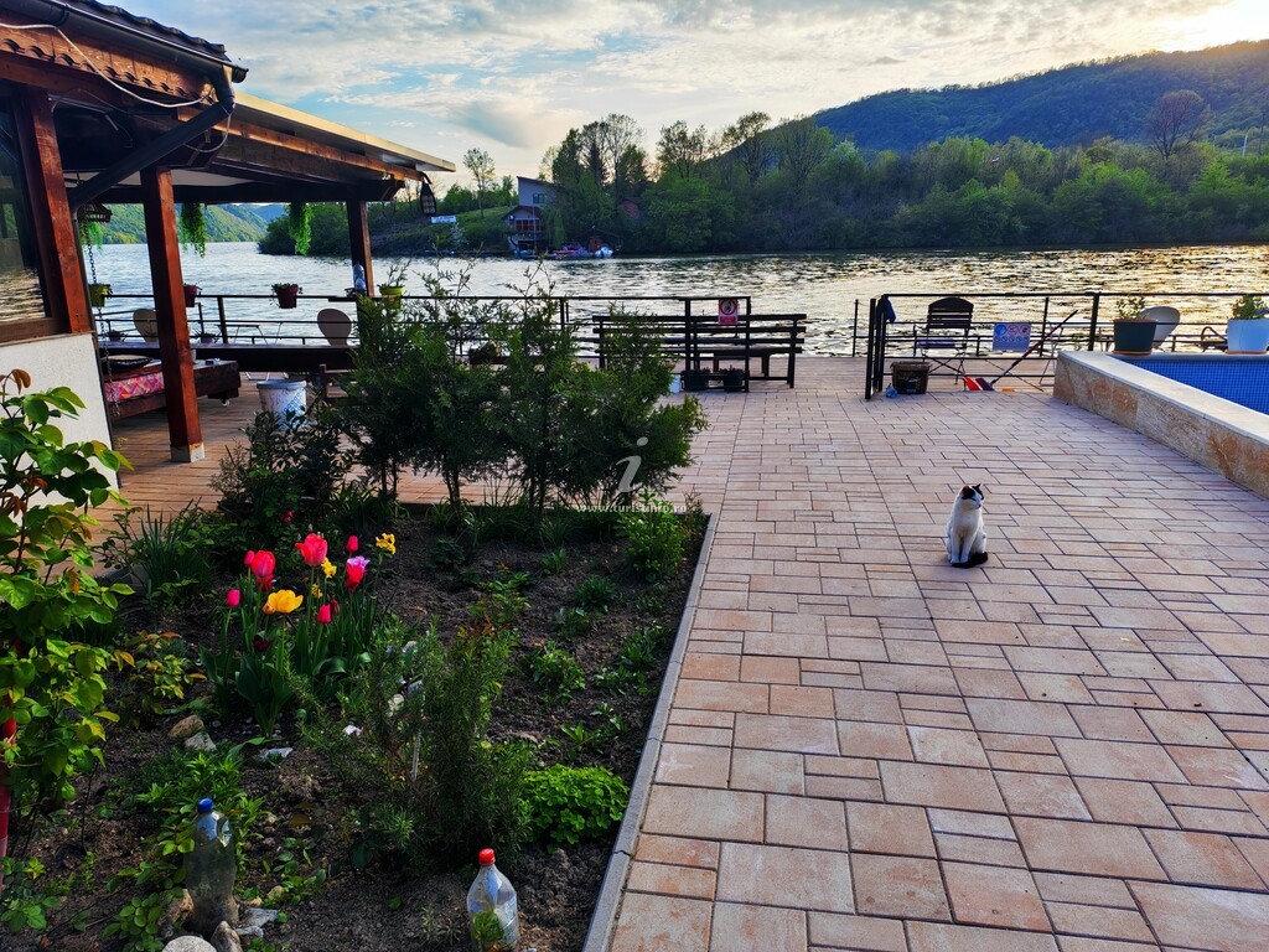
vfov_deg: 56.8
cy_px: 476
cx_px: 634
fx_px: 880
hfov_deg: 71.6
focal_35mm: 24
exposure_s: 1/480
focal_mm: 6.12
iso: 50
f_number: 1.9
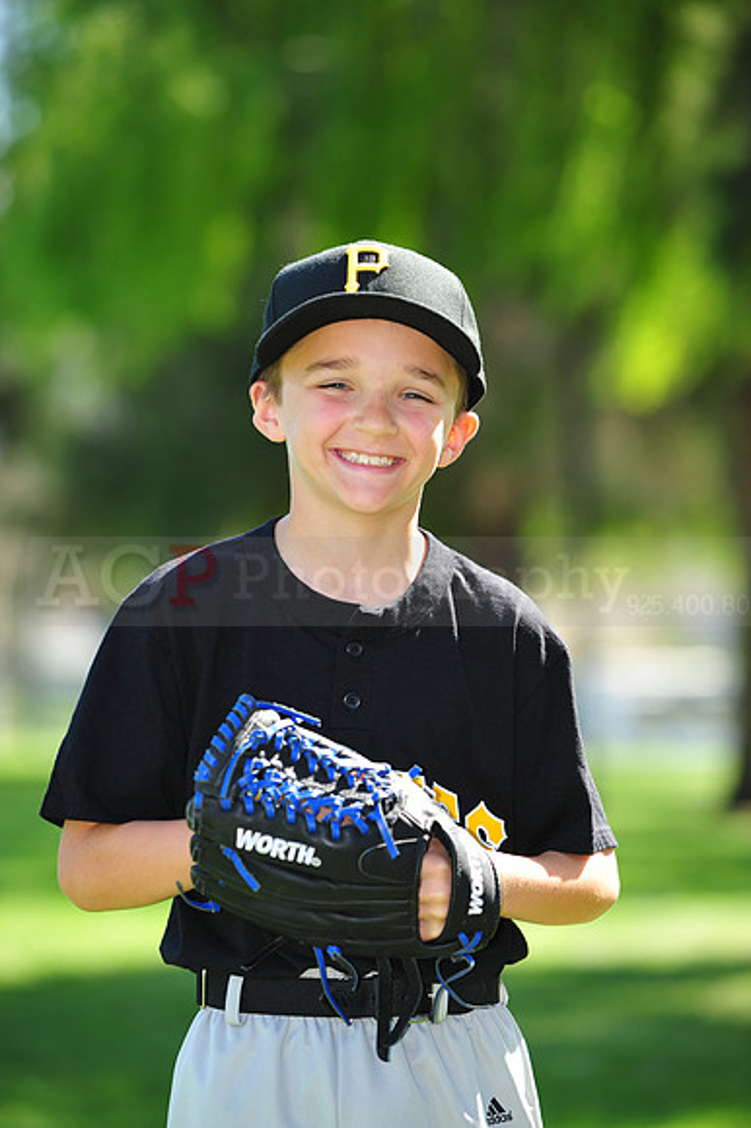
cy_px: 564
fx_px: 5169
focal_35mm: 165
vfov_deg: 12.5
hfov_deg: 8.3
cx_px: 376
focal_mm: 165
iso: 200
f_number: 4.5
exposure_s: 1/320
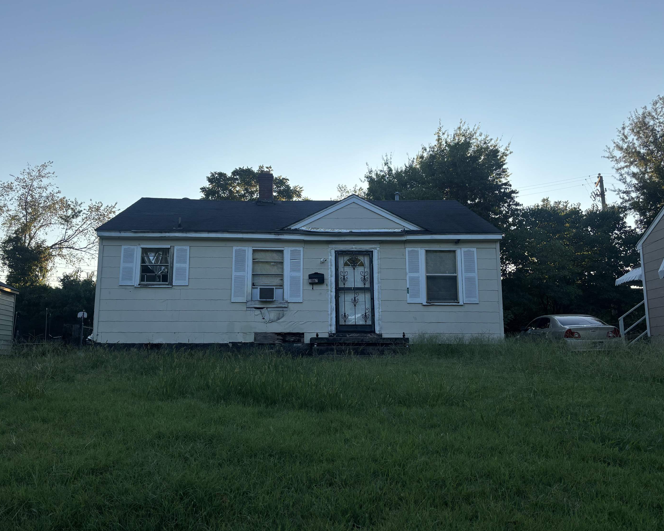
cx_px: 311
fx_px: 550
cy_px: 267
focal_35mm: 28
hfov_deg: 62.2
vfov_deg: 51.5
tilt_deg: +9.3
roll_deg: -0.5
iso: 50
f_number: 1.6
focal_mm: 5.96
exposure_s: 1/1590
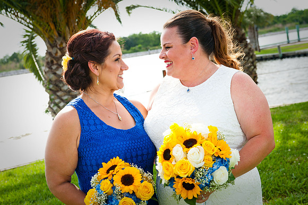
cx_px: 154
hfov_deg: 28.9
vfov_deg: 19.4
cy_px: 102
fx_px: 599
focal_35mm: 70
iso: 160
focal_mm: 70
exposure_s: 1/320
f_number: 8
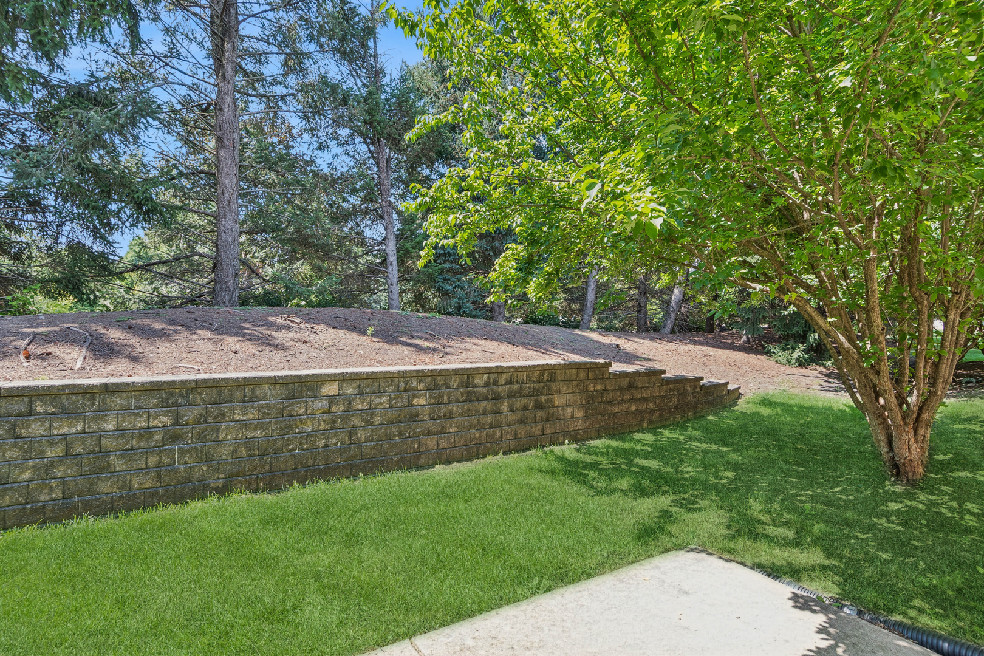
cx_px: 492
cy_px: 328
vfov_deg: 67.4
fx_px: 492
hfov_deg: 90.0
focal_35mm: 18
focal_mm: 12
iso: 250
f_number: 8
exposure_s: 1/80
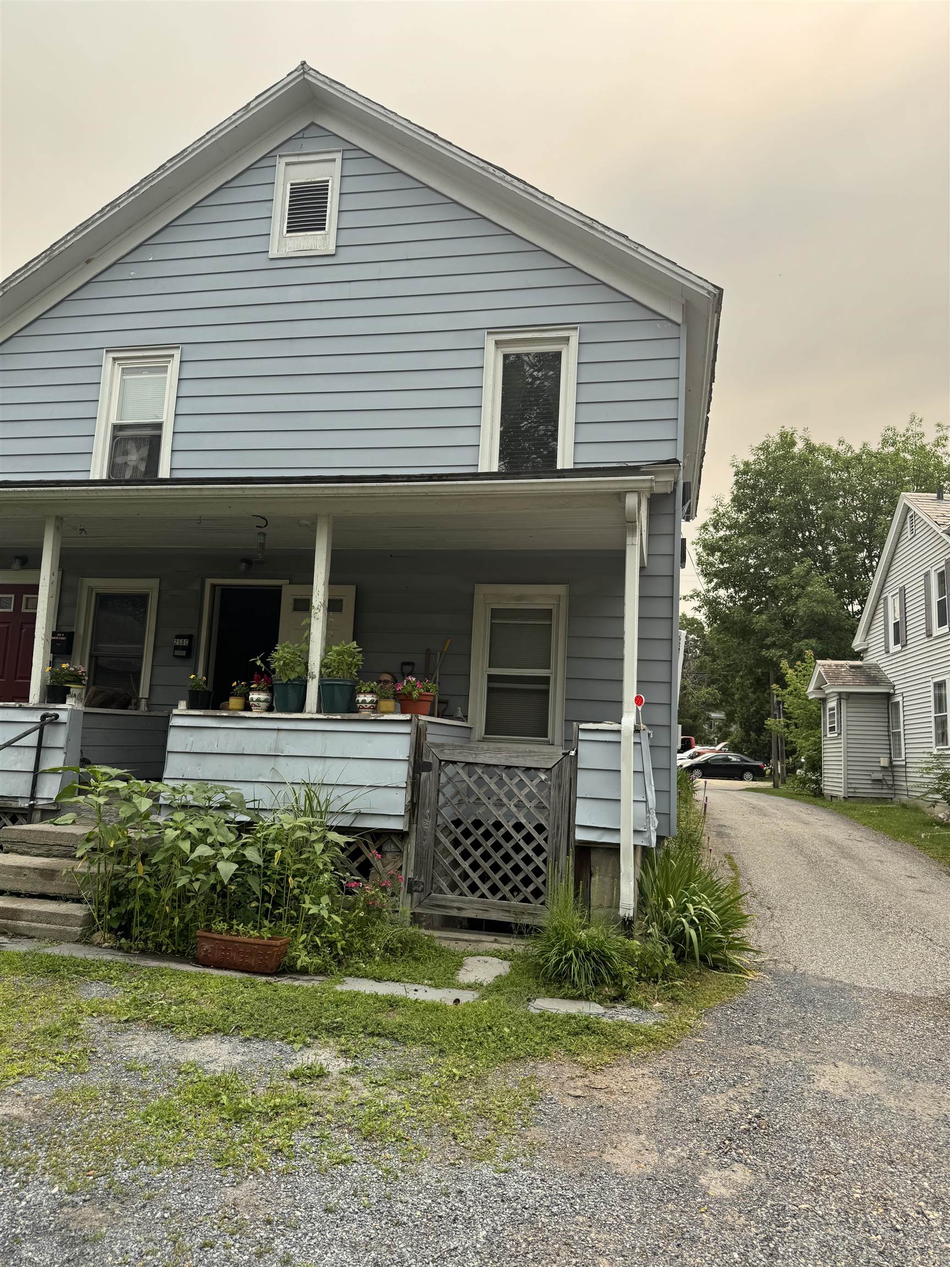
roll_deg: -2.4
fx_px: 878
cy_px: 634
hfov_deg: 56.8
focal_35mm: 24
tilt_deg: +6.2
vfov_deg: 71.6
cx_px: 475
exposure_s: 1/1597
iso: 80
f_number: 1.78
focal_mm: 6.76
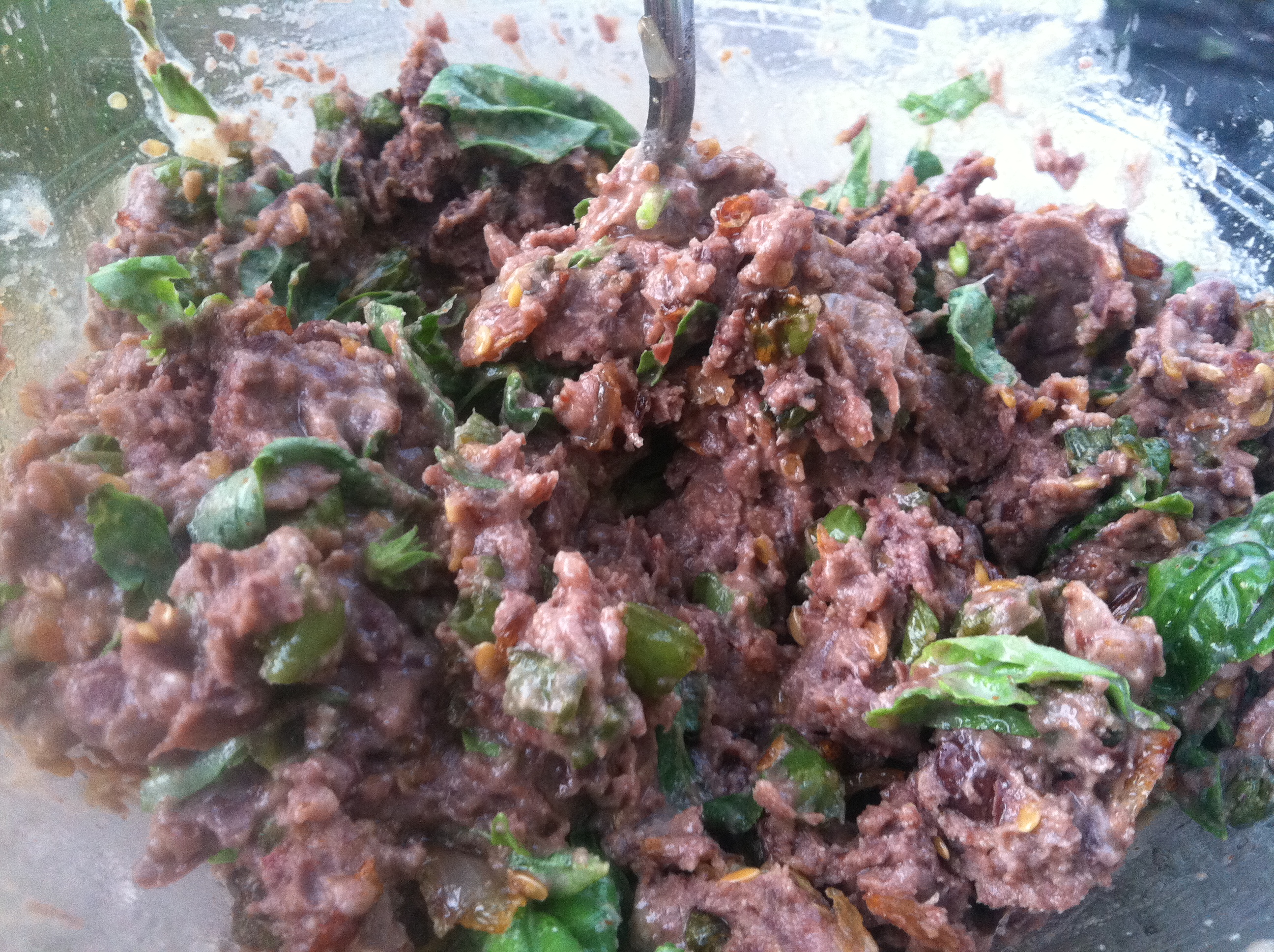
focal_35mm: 35
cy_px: 476
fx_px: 1286
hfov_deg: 52.7
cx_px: 637
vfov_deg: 40.6
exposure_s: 1/15
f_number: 2.8
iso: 250
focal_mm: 3.85
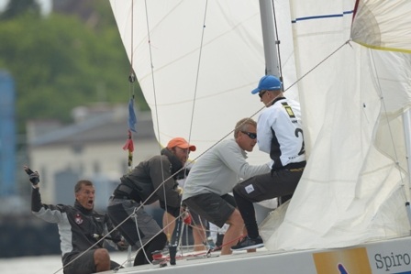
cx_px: 206
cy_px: 137
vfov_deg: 2.3
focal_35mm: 600
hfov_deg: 3.4
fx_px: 6852
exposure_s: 1/8000
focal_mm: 600
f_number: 5.6
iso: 1600
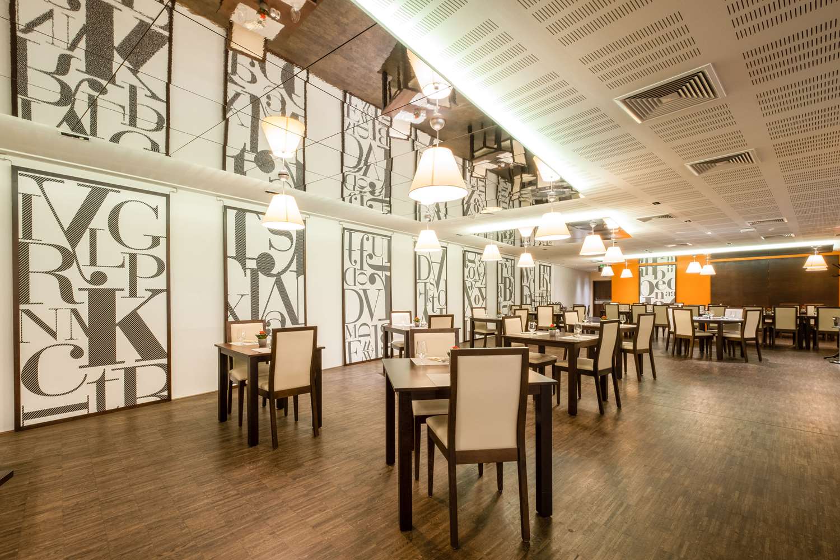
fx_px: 350
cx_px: 420
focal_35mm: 15
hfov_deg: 100.4
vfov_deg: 77.3
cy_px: 280
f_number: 11
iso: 100
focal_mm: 10
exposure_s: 2
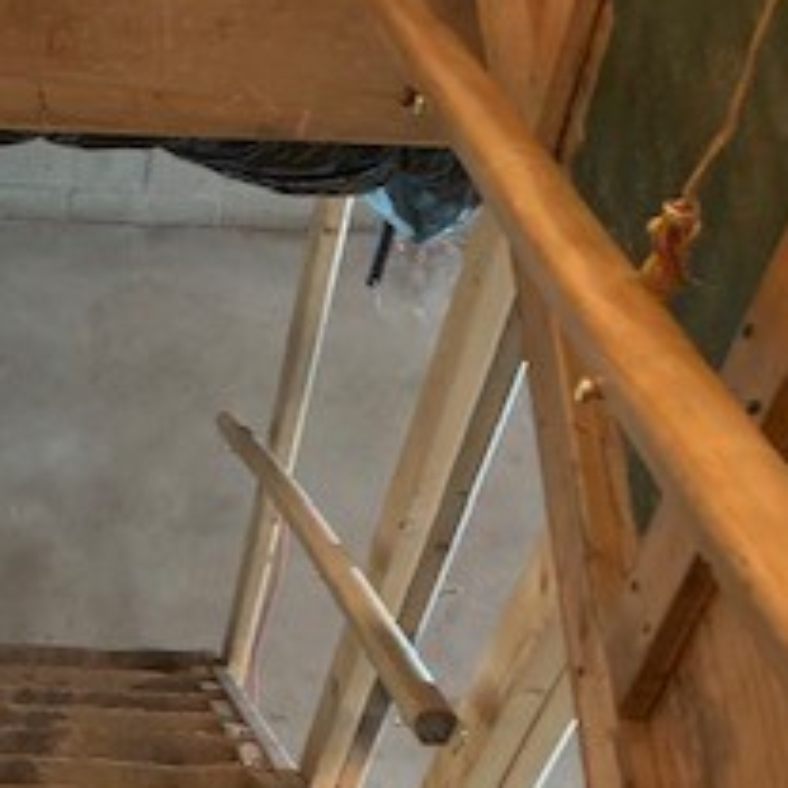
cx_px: 88
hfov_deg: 23.7
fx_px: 1829
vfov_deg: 23.2
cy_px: 811
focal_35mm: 71
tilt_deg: -59.0
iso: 640
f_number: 1.8
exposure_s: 1/30
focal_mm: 4.25
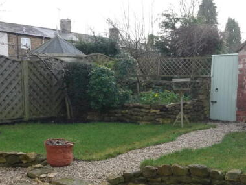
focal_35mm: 43
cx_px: 121
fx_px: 306
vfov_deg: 33.2
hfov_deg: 43.8
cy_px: 128
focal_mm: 14
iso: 800
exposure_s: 1/500
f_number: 8
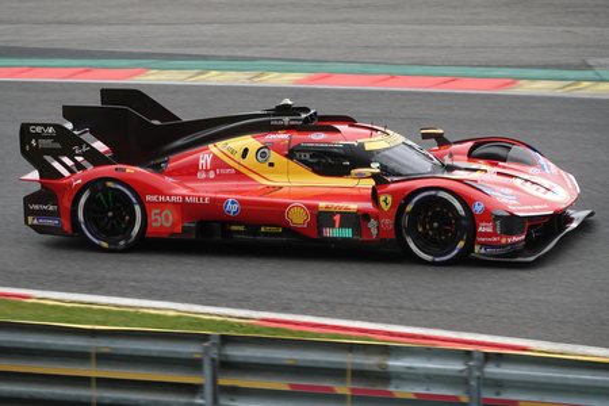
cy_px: 203
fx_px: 3112
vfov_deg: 7.5
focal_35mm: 184
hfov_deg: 11.2
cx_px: 304
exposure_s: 1/800
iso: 200
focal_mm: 67.46
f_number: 4
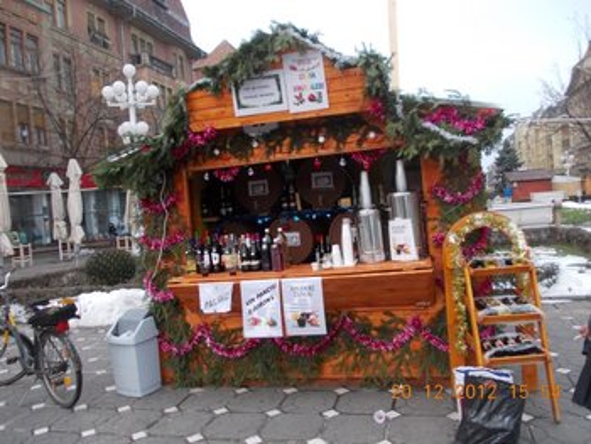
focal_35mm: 28
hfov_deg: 63.4
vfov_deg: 49.8
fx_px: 478
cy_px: 222
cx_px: 296
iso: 80
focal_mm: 4
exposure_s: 1/80
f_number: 2.7
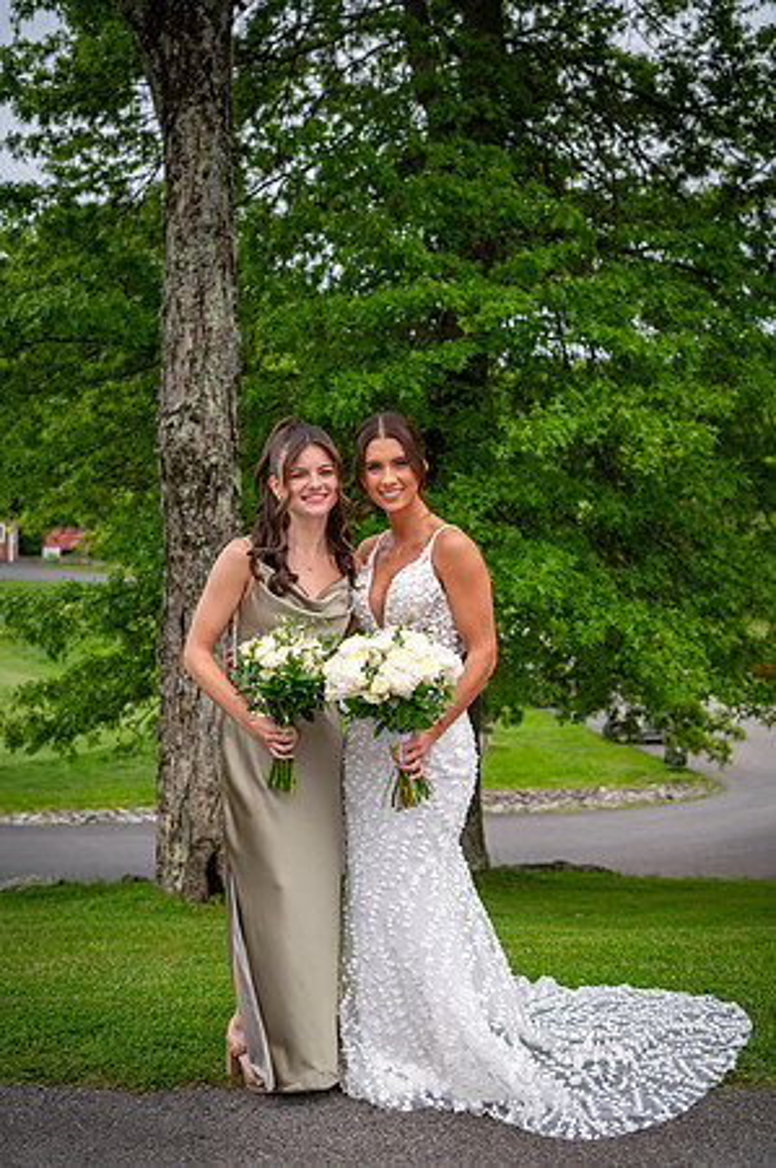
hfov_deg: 30.4
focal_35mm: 44
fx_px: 1426
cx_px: 388
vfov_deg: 44.5
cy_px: 584
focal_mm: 44
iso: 200
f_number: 4
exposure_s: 1/800
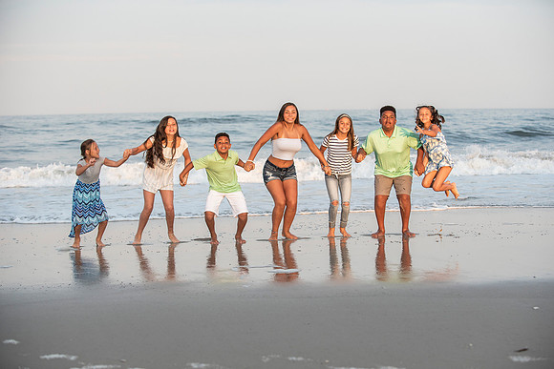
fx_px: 1115
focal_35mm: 72
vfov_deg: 18.8
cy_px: 188
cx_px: 285
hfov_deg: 27.9
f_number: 3.5
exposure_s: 1/1600
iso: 400
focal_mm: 70
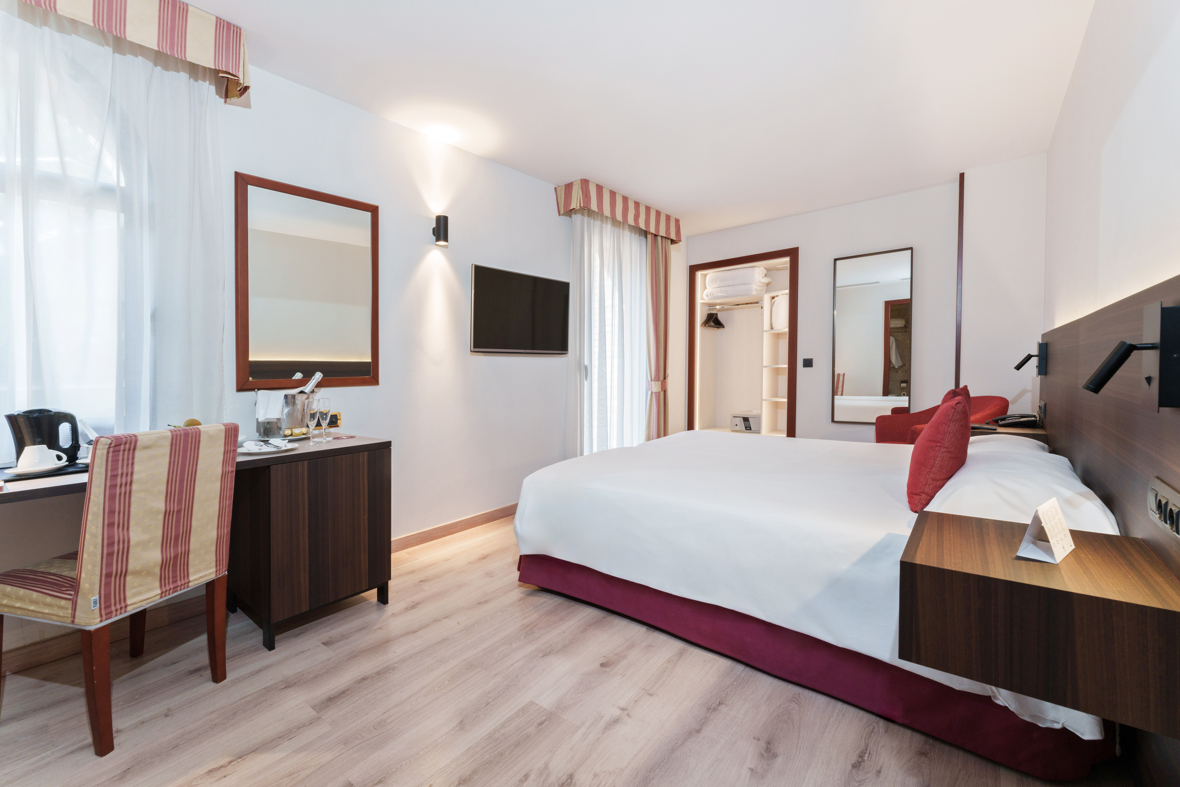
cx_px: 590
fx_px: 459
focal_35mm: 14
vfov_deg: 81.2
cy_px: 394
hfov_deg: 104.3
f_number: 13
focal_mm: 14
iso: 400
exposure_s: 1/10
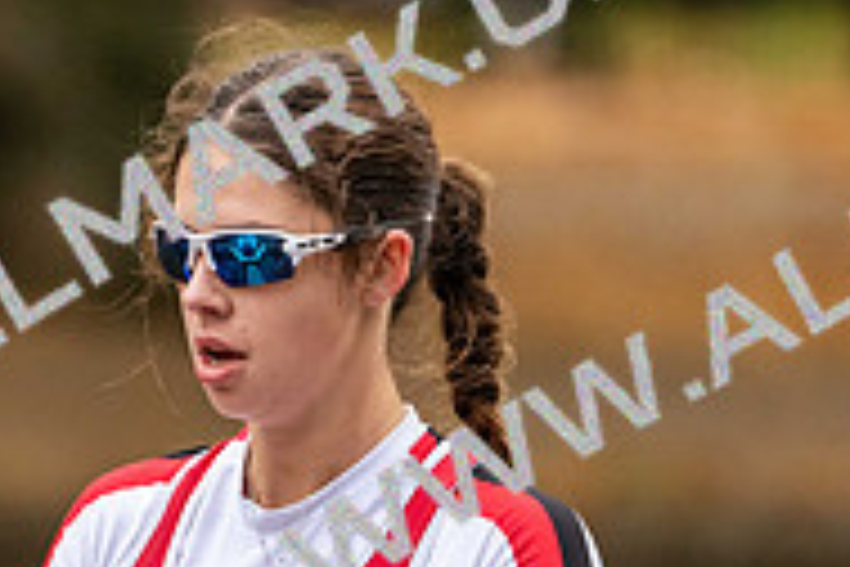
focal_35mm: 1230
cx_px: -49
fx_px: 29039
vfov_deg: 1.1
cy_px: 673
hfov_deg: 1.7
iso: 2800
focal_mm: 400
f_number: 4.5
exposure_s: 1/2500
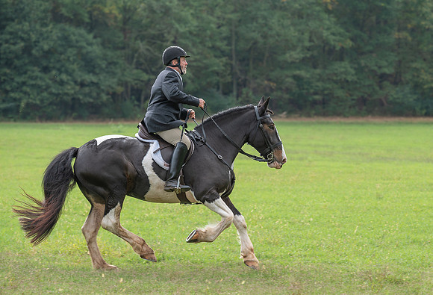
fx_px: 2436
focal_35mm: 201
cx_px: 265
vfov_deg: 6.9
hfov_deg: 10.2
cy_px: 182
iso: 100
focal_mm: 150
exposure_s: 1/500
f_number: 4
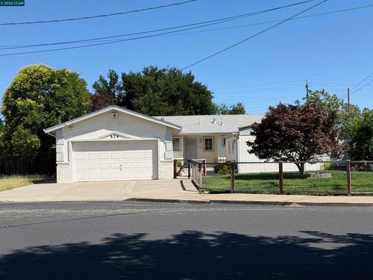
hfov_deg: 39.7
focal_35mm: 48
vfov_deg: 30.3
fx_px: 517
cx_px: 186
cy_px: 140
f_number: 1.78
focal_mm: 6.76
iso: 64
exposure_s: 1/5208
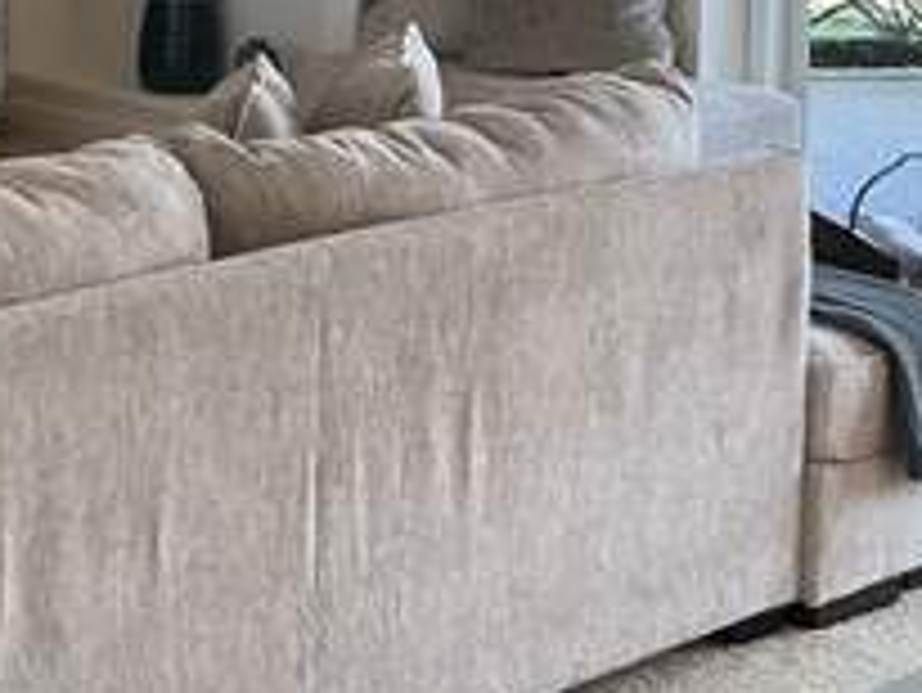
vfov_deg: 12.7
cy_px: -238
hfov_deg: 16.8
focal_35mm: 113
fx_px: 3012
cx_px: -135
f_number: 1.8
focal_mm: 3
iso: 50
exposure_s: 1/60
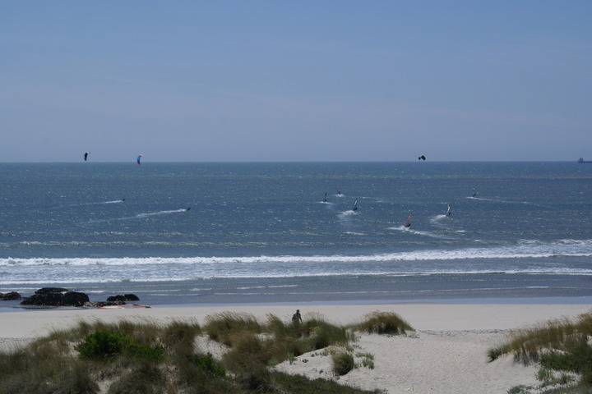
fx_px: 1727
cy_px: 197
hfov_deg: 19.5
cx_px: 296
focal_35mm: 105
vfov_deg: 13.0
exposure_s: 1/500
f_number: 10
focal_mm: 70
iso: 100
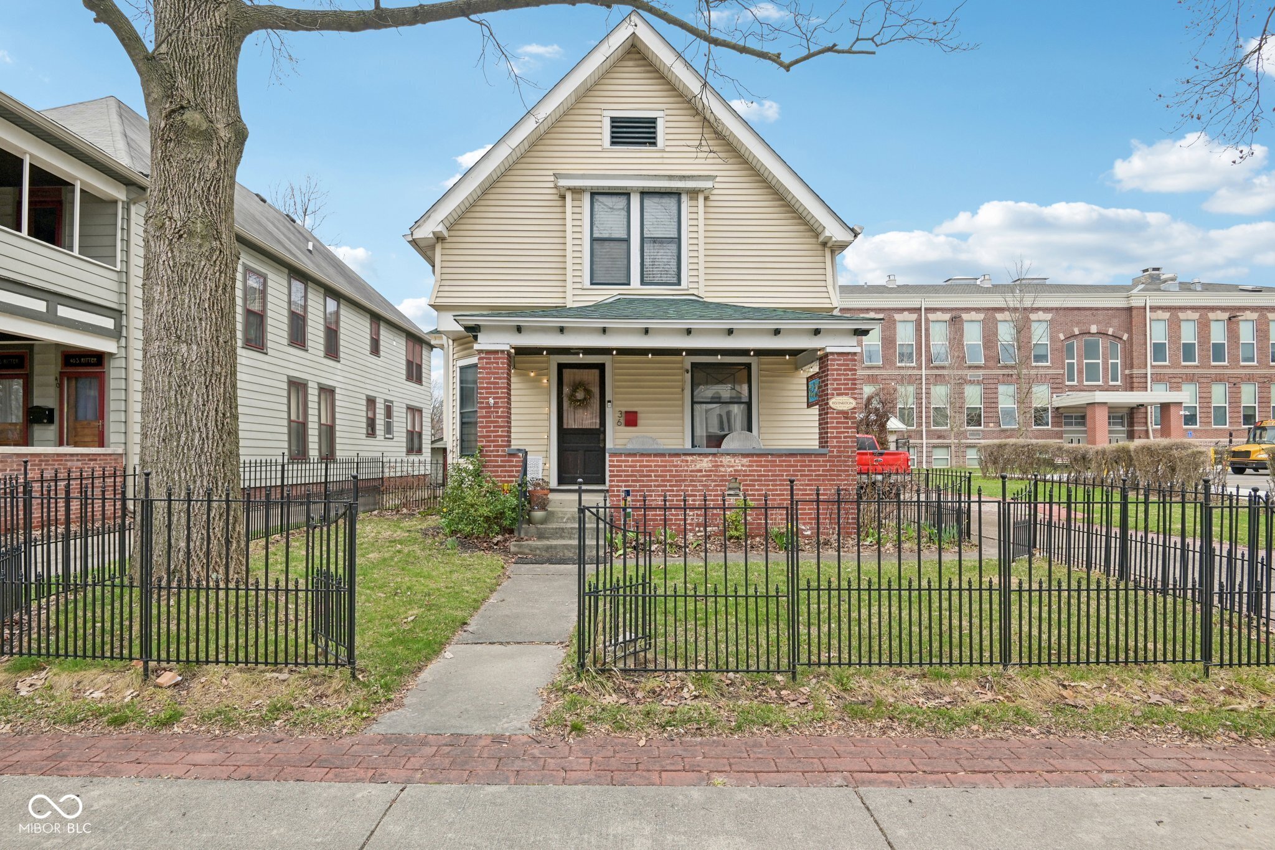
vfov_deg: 73.7
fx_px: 567
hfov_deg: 96.7
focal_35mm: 16
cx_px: 638
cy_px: 425
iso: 100
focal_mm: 16
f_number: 8
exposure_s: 1/60
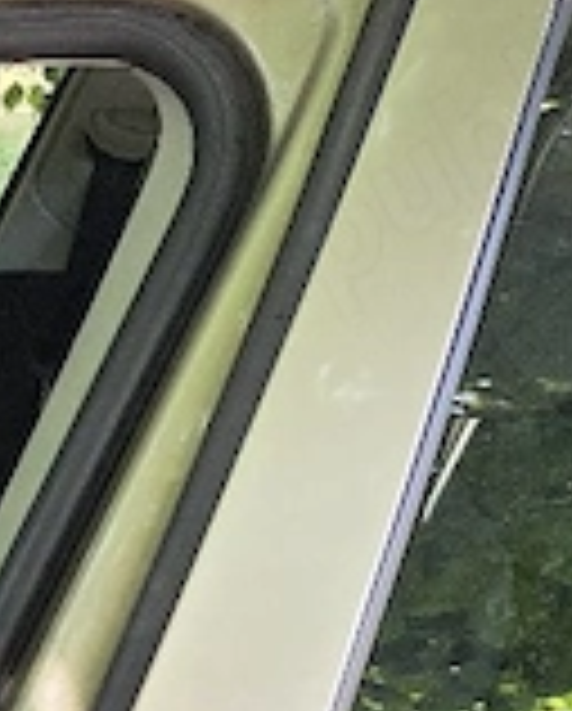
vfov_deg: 21.3
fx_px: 1794
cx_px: -635
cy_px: 792
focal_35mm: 85
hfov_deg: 14.4
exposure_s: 1/182
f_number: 1.8
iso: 100
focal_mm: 5.4
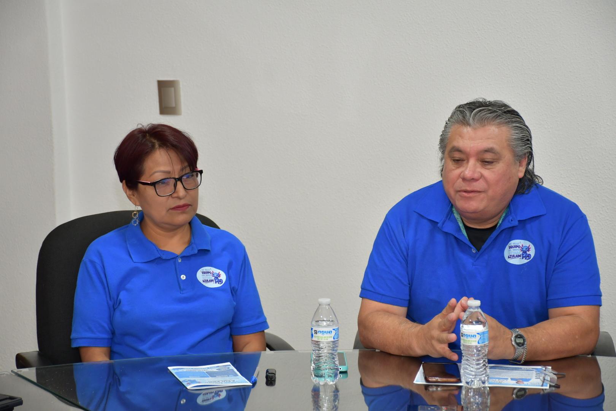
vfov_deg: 13.0
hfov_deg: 19.5
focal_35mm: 105
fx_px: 1797
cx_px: 308
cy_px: 206
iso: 1100
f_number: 5
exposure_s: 1/60
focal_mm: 70
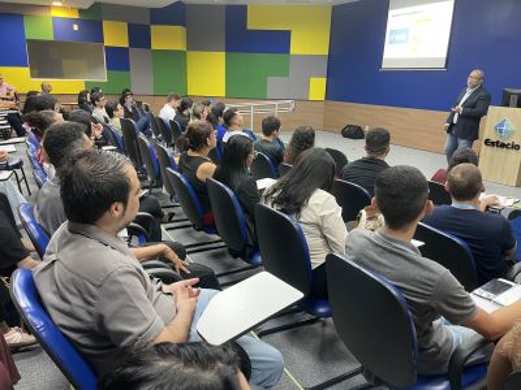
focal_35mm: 26
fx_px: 391
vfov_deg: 53.1
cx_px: 260
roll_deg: -1.8
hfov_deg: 67.3
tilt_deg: -15.6
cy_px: 195
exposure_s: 1/60
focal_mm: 4.2
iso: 250
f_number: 1.6
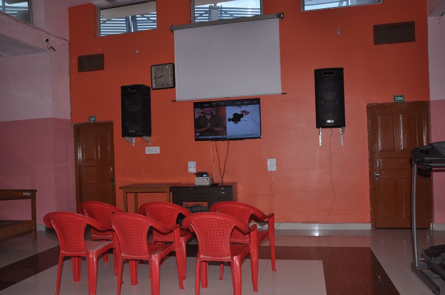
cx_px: 222
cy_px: 148
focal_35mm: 27
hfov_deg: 67.5
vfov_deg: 47.8
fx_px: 333
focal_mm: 18
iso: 500
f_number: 11
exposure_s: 1/125
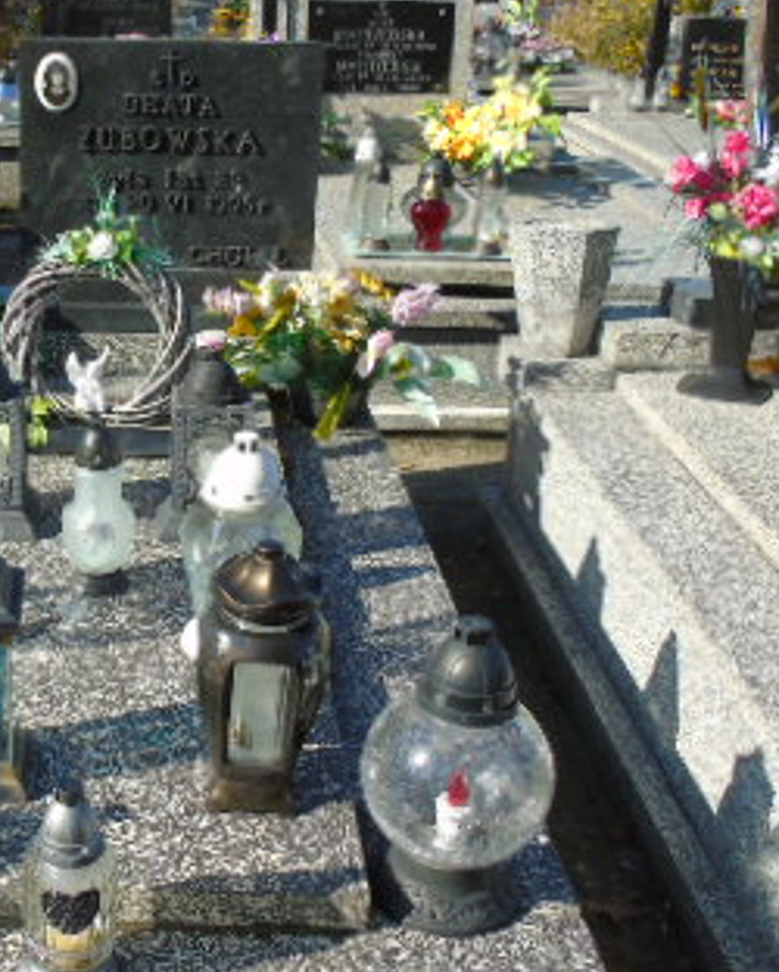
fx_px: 1440
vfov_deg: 37.3
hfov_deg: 29.3
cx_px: 112
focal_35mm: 50
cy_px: 480
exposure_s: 1/500
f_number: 3.4
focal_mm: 4.4
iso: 80
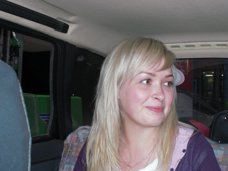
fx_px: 290
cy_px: 93
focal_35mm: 44
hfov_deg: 42.8
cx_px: 131
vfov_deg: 32.9
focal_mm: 6.3
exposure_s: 1/60
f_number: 3.1
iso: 200
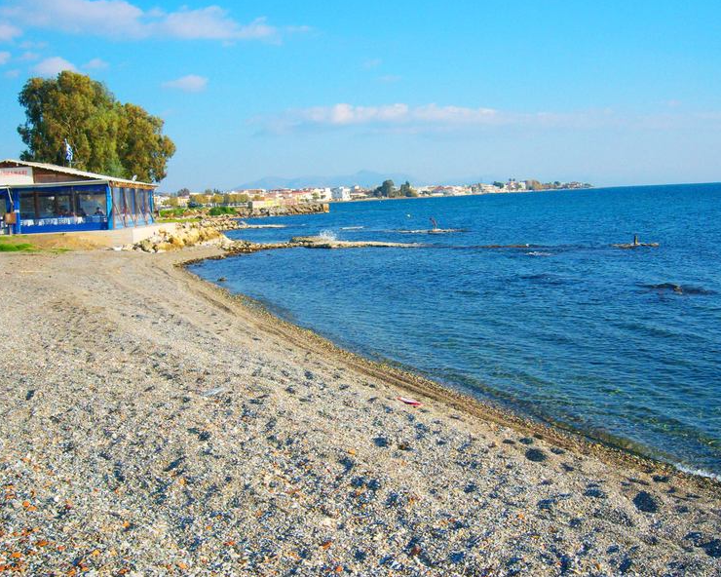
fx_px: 811
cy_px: 287
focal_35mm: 38
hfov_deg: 47.9
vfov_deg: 39.2
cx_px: 370
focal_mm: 7.5
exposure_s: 1/500
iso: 80
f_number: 4.8
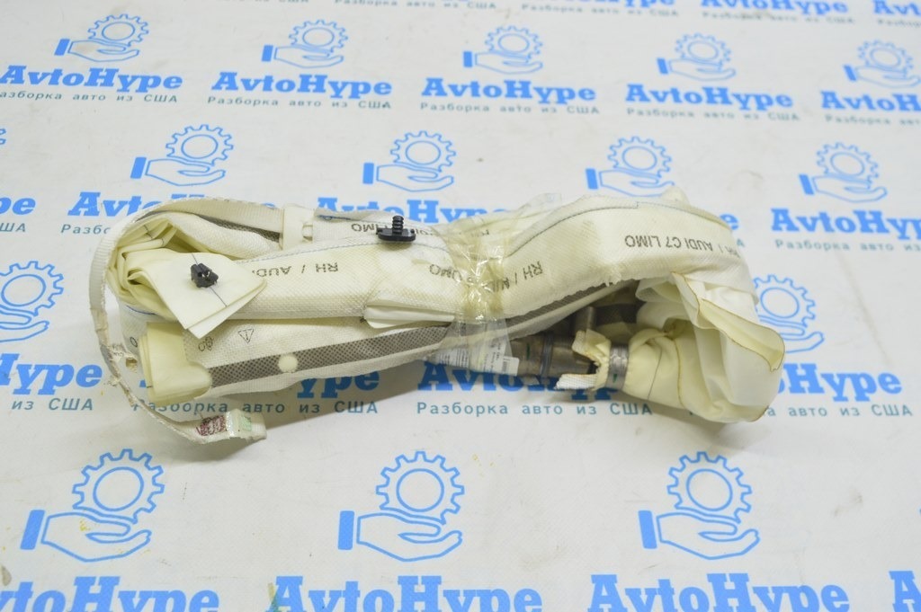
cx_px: 460
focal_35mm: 36
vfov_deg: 36.8
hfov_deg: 53.2
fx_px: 920
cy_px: 306
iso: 400
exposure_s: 1/20
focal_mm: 24
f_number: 5.6
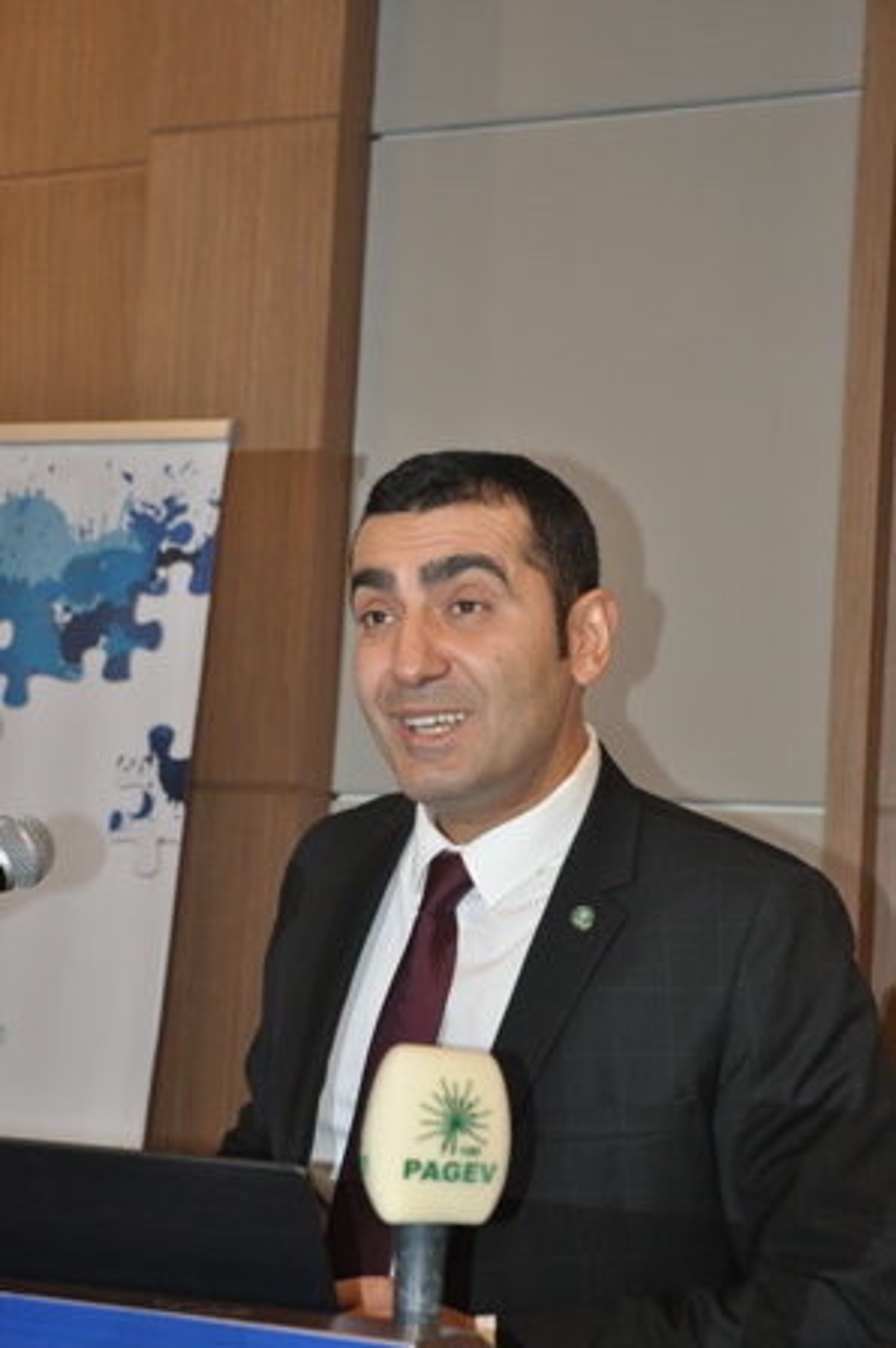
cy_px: 674
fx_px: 3085
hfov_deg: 16.5
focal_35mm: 82
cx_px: 448
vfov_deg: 24.6
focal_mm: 55
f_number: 4.5
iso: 800
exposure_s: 1/60
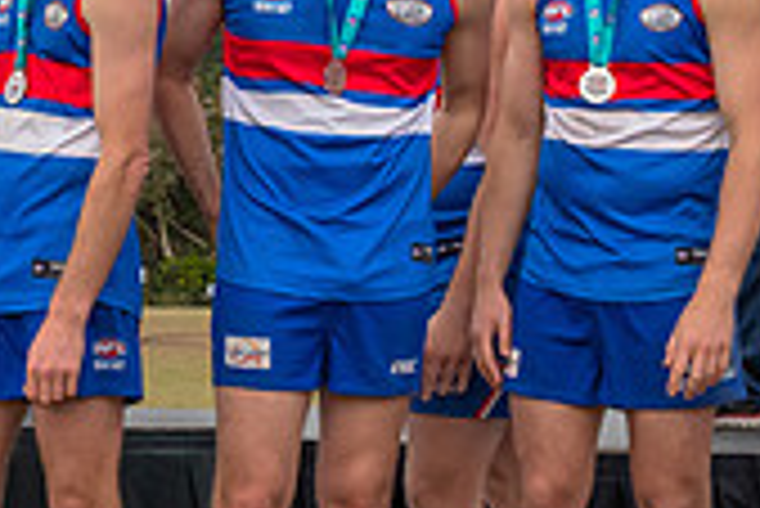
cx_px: -230
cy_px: 5
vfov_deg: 9.3
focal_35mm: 147
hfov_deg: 13.4
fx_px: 3106
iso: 400
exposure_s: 1/1250
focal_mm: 25
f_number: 8
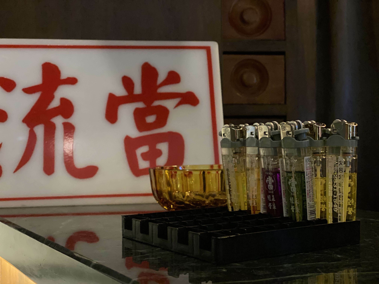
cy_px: 142
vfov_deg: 28.0
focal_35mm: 52
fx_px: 569
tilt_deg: -0.3
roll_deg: +0.1
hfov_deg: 36.8
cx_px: 190
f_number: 2
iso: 1000
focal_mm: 6
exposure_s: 1/15
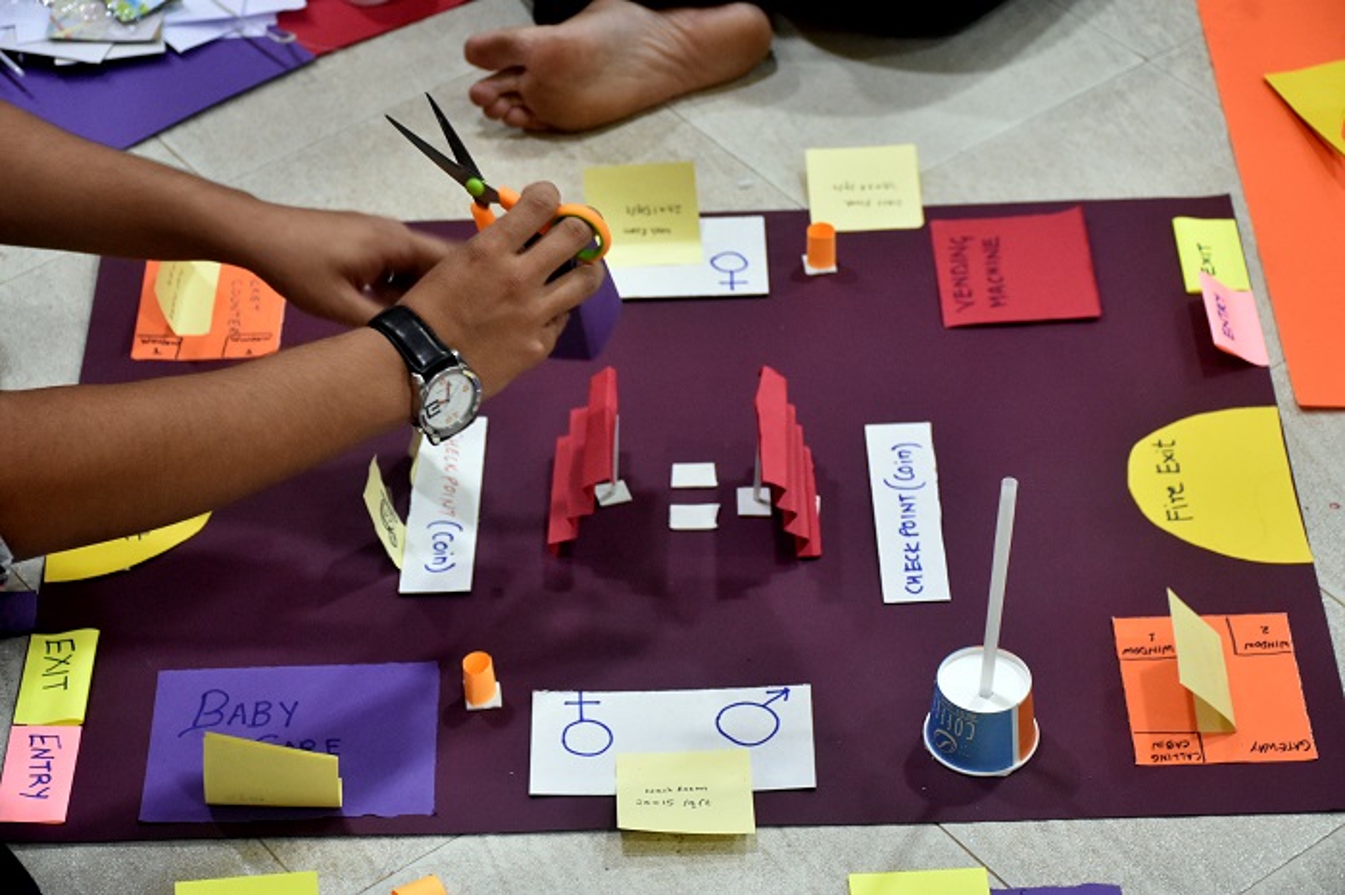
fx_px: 3137
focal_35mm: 84
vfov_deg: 16.2
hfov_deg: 24.2
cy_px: 448
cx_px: 672
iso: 2500
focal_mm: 56
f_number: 4.8
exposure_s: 1/50
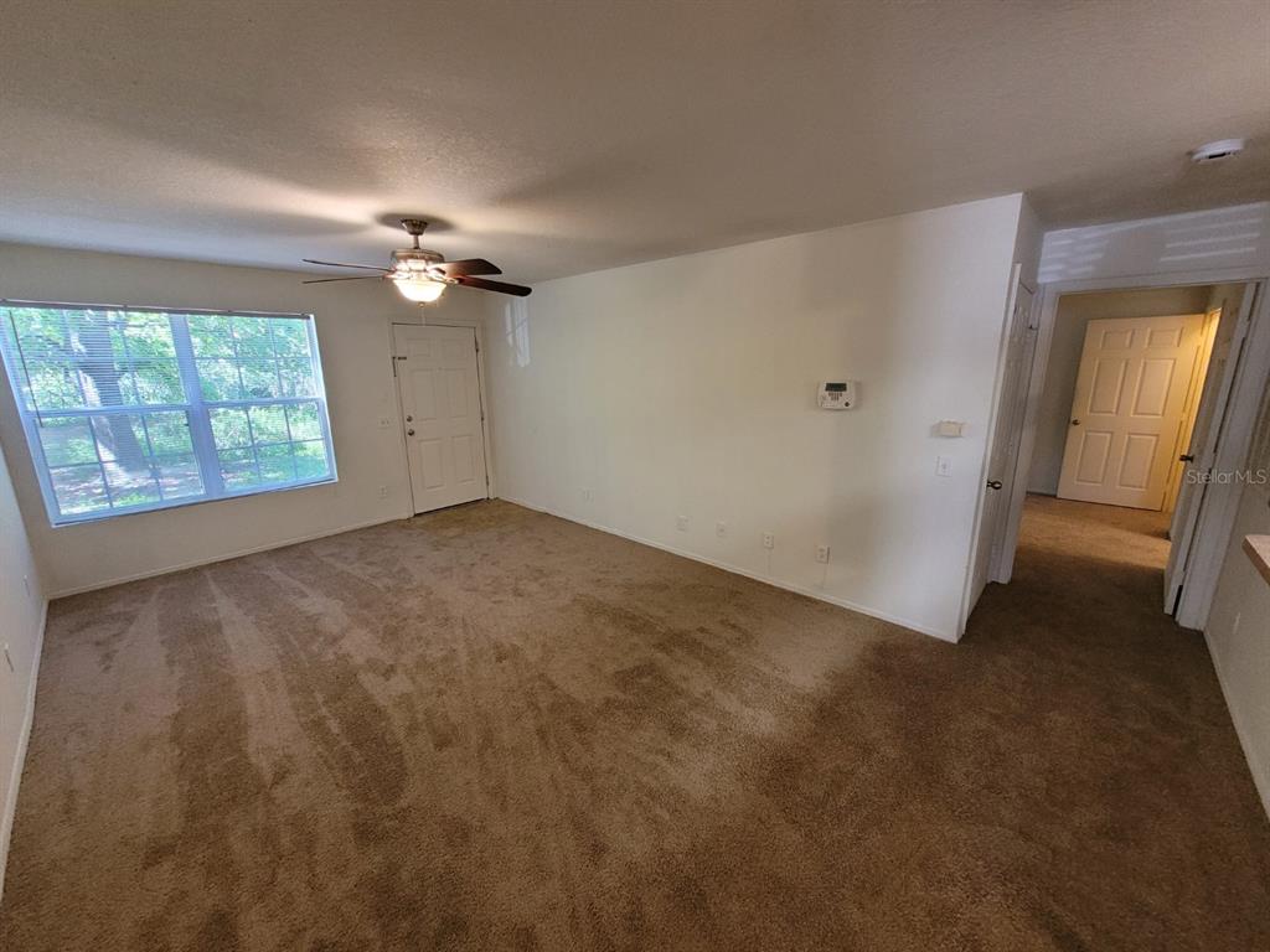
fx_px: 477
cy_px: 476
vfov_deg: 89.9
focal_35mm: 13
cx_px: 635
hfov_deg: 106.2
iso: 400
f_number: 2.2
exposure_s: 1/60
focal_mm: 1.74
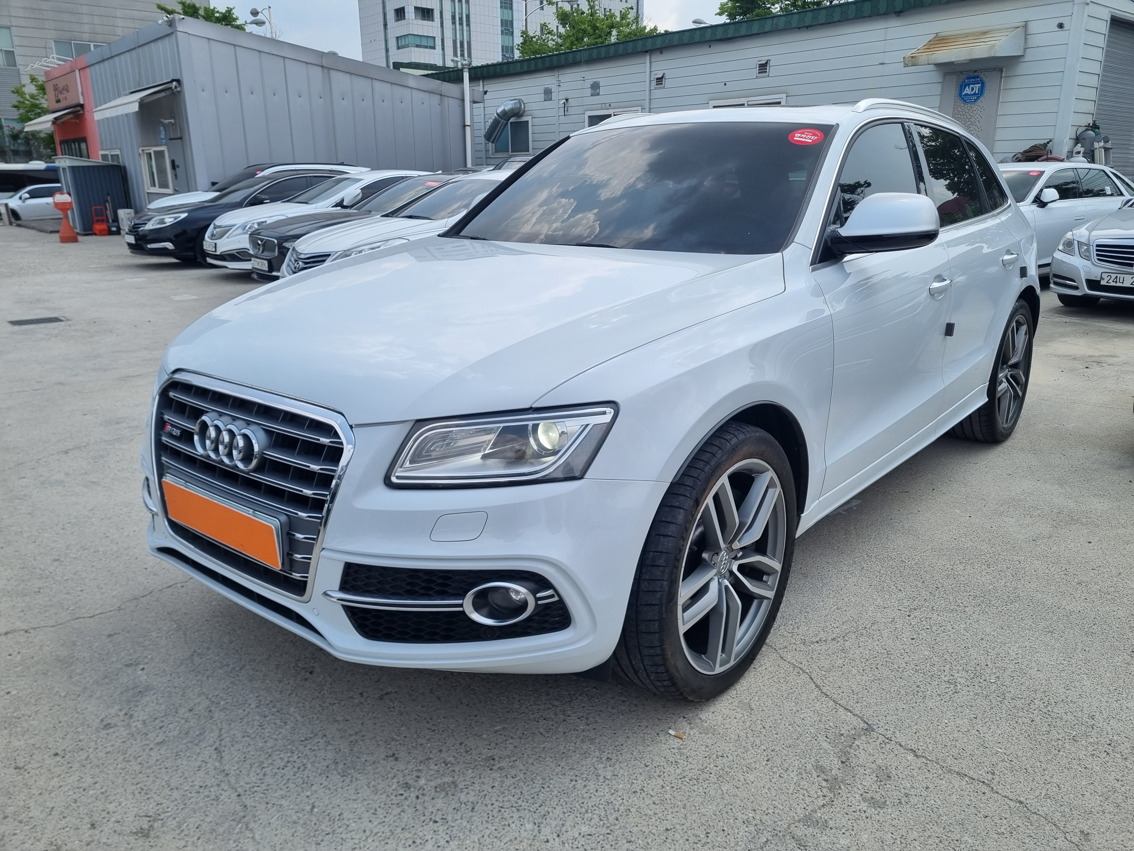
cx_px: 567
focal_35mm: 26
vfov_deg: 53.1
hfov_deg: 67.3
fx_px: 852
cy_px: 426
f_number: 1.8
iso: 50
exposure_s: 1/2824
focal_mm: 5.4
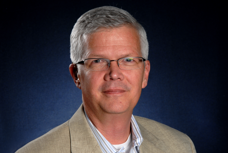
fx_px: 1284
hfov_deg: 10.1
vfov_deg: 6.8
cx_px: 114
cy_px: 76
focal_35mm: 202
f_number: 16
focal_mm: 135
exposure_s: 1/125
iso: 160
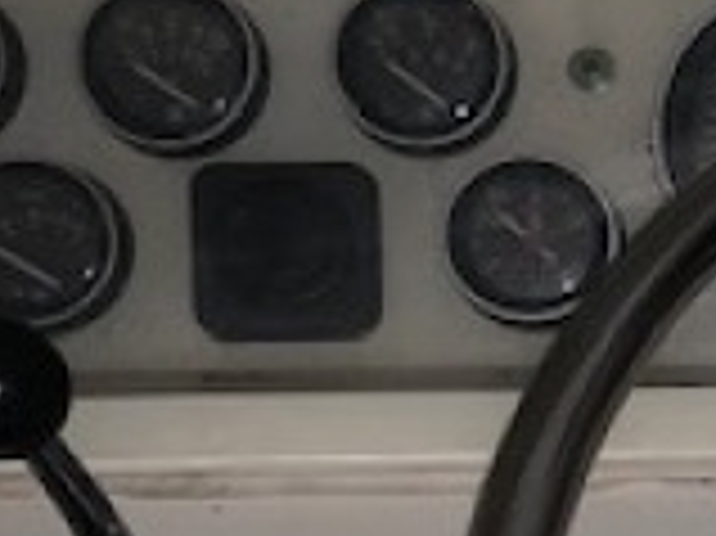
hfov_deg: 13.5
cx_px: 1283
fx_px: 2708
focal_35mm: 131
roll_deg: -6.5
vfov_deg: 11.2
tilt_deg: -37.7
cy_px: 568
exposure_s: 1/23
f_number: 1.8
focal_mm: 4.25
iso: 50
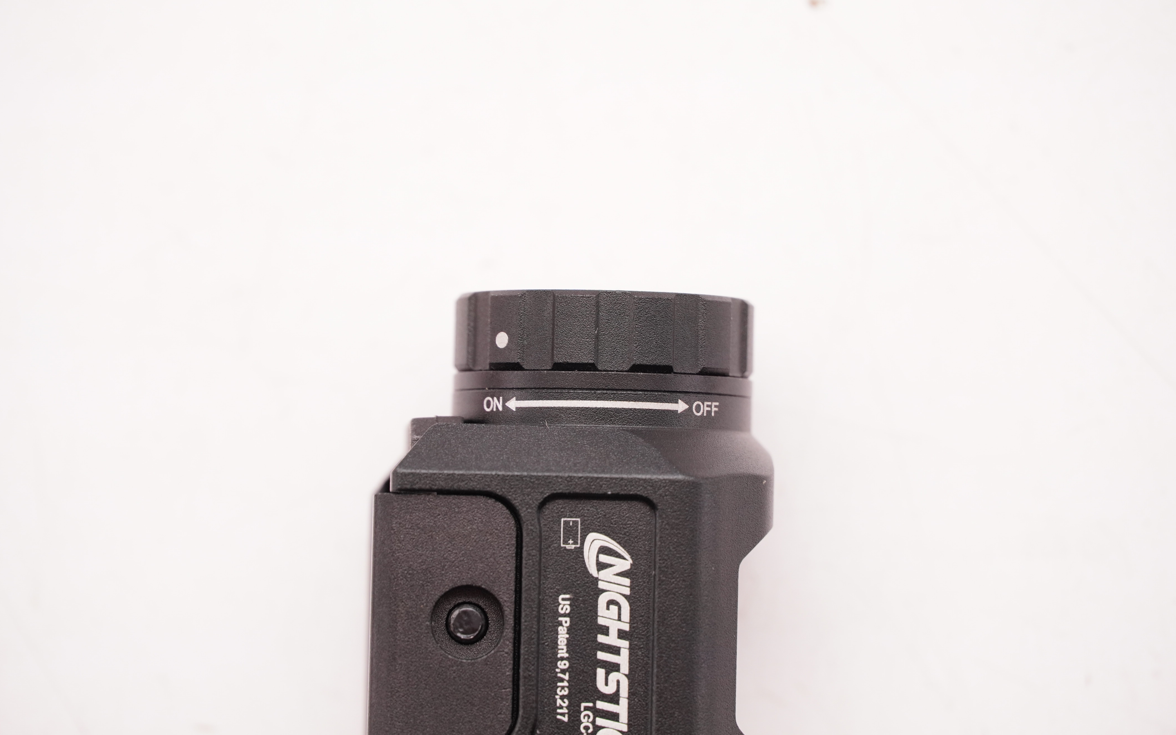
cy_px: 374
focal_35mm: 208
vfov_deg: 6.3
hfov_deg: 10.1
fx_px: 6651
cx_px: 585
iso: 640
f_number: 5.6
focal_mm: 135
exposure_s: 1/125
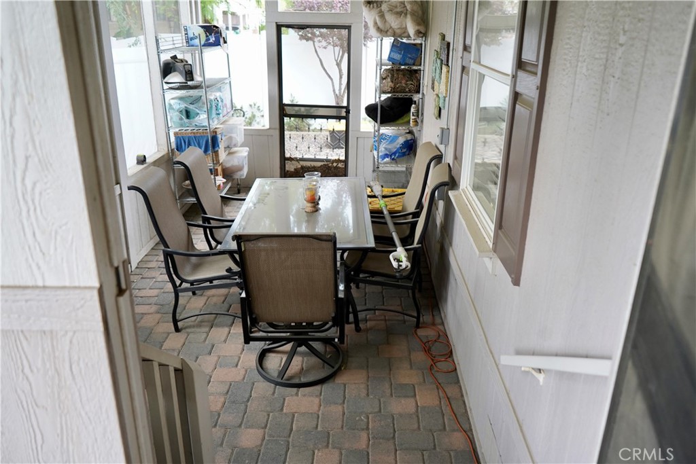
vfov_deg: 46.4
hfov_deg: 65.5
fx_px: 541
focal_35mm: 28
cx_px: 348
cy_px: 232
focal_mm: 28
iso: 1000
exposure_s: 1/160
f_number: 4
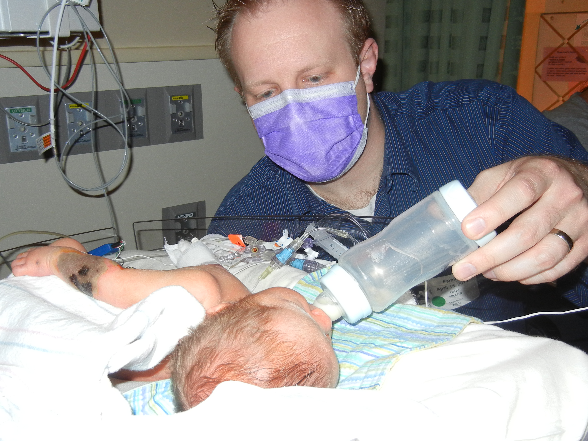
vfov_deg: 38.6
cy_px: 204
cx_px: 265
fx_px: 628
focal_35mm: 37
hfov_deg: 50.1
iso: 200
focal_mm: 5.4
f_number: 3.5
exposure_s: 1/30
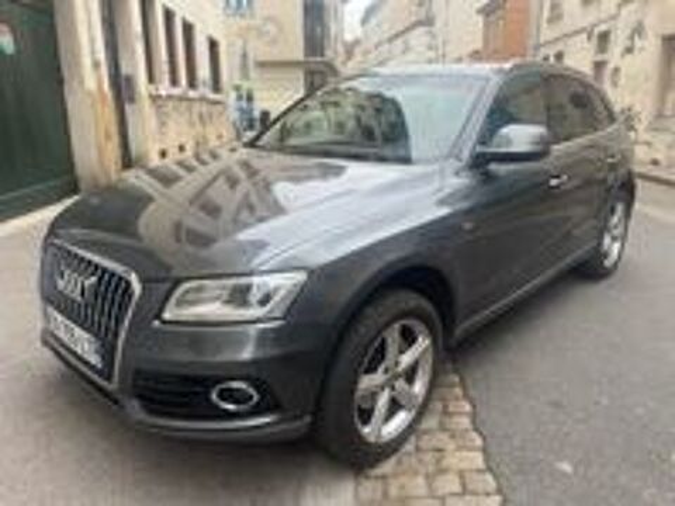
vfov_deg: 53.1
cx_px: 338
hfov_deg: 67.3
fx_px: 507
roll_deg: -0.2
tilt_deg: -15.8
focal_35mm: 26
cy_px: 253
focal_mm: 4.2
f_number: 1.6
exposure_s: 1/376
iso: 32
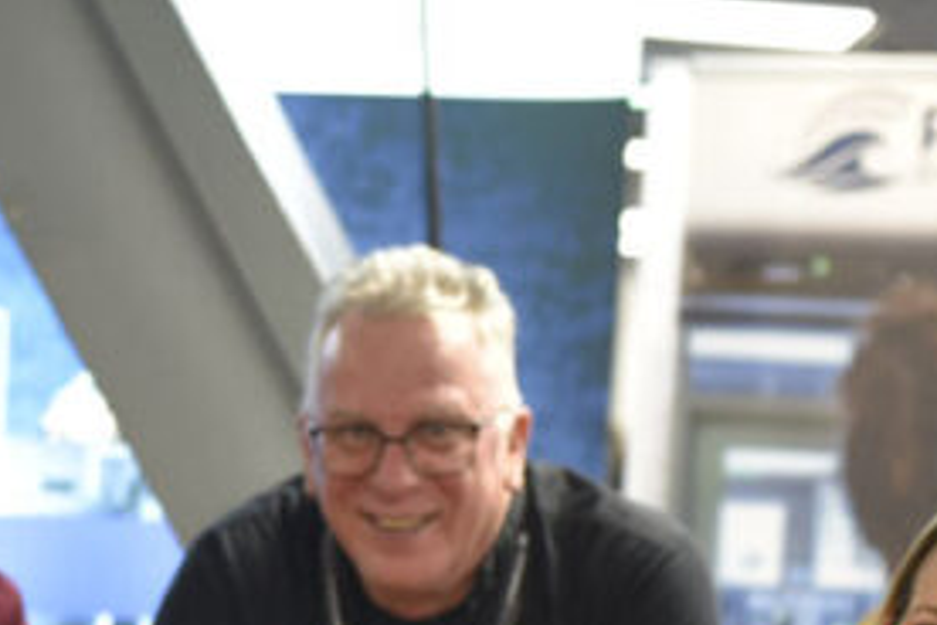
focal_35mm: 130
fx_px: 3383
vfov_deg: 10.0
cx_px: -17
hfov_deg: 15.5
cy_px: 1077
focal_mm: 35
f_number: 2.2
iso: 800
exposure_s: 1/60
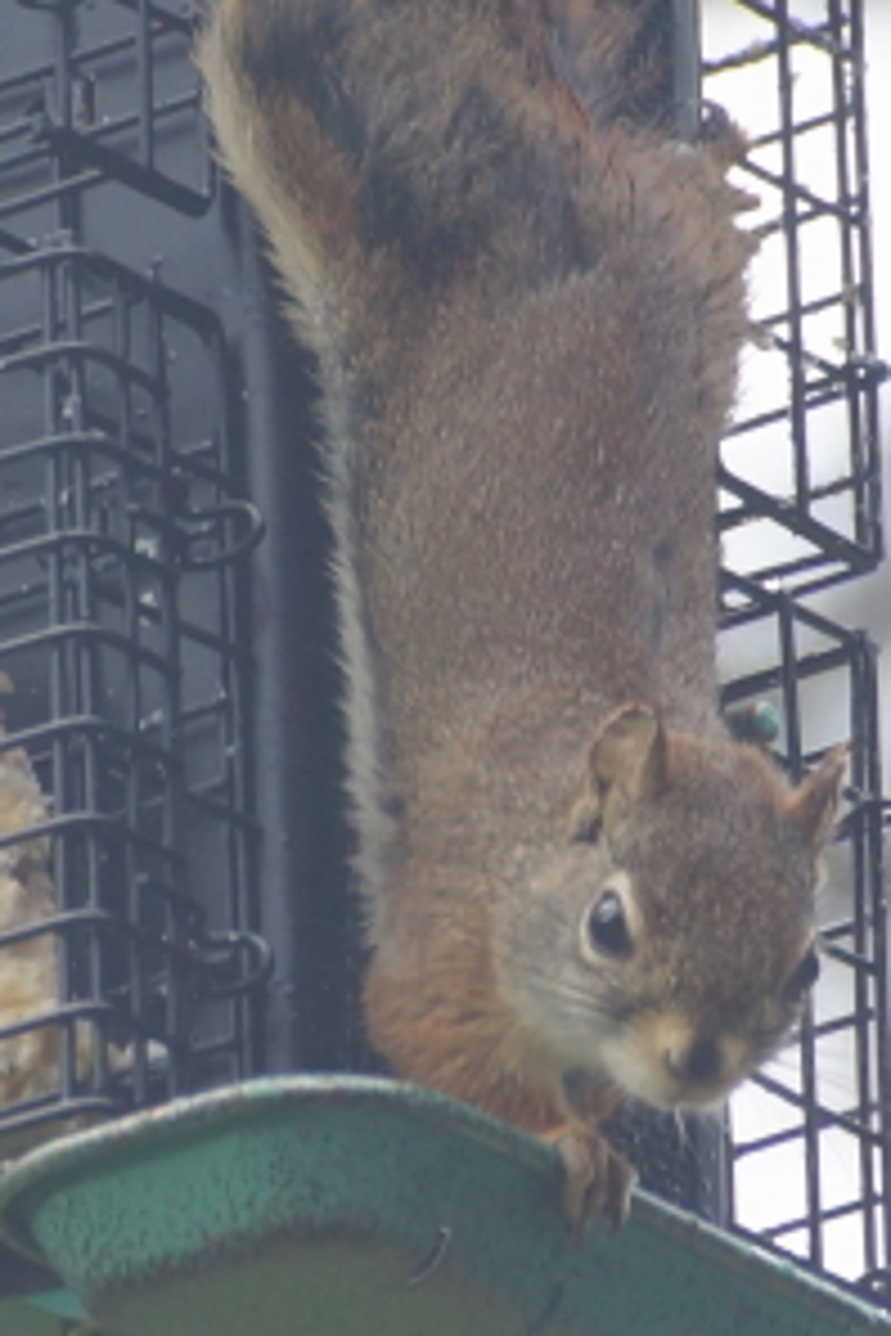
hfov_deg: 1.1
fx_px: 46885
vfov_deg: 1.6
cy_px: 468
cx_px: 68
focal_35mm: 1263
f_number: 6.3
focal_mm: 250
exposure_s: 1/60
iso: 400
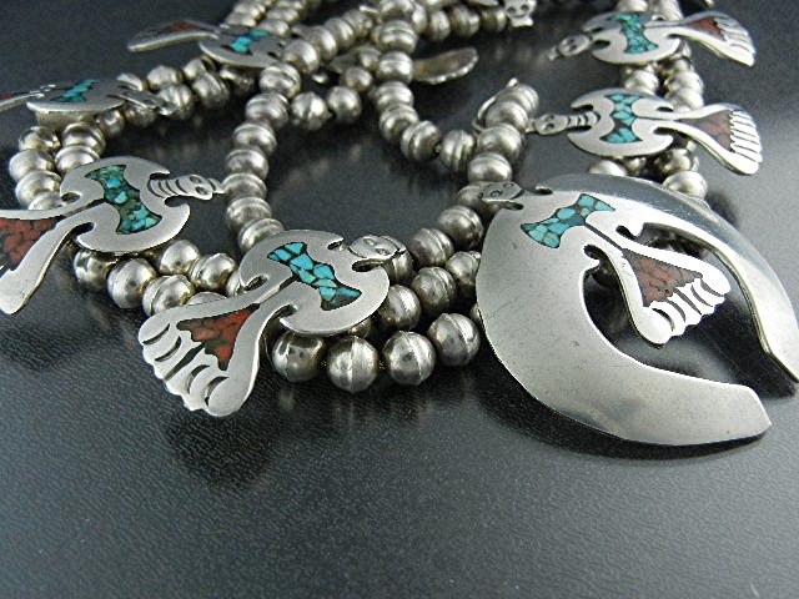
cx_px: 400
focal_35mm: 39
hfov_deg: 47.9
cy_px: 300
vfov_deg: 36.8
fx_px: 900
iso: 400
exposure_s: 1/26
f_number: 3.7
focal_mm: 7.1
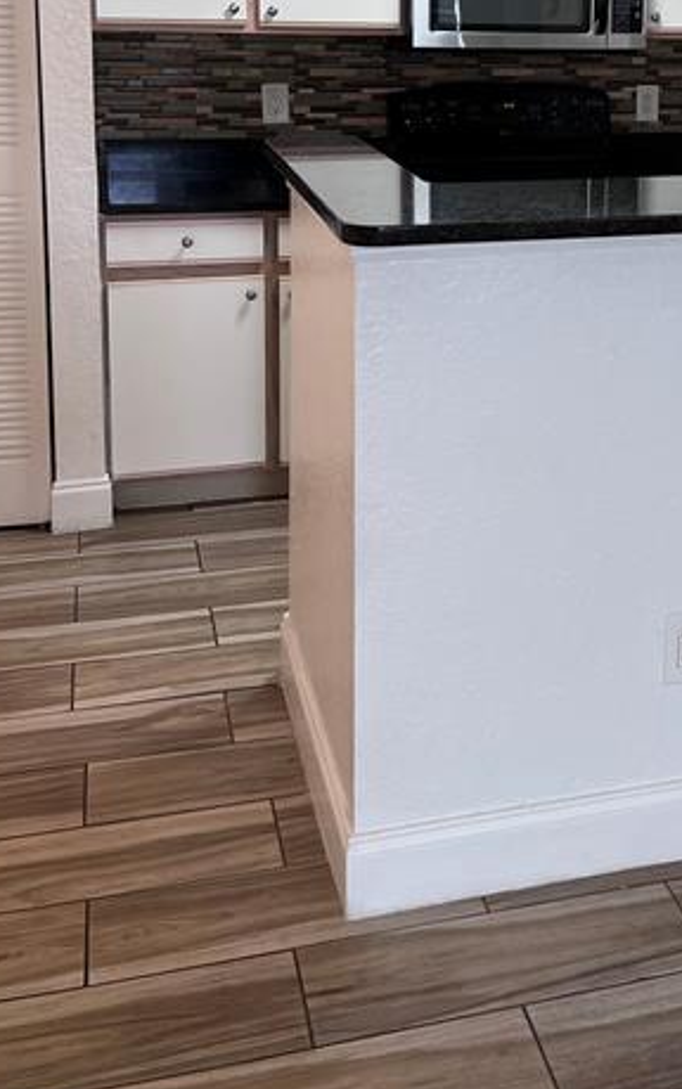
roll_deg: -1.2
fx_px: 1366
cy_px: 208
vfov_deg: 41.5
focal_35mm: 46
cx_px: 538
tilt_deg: -7.2
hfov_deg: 27.5
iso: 80
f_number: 1.5
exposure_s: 1/60
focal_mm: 5.7
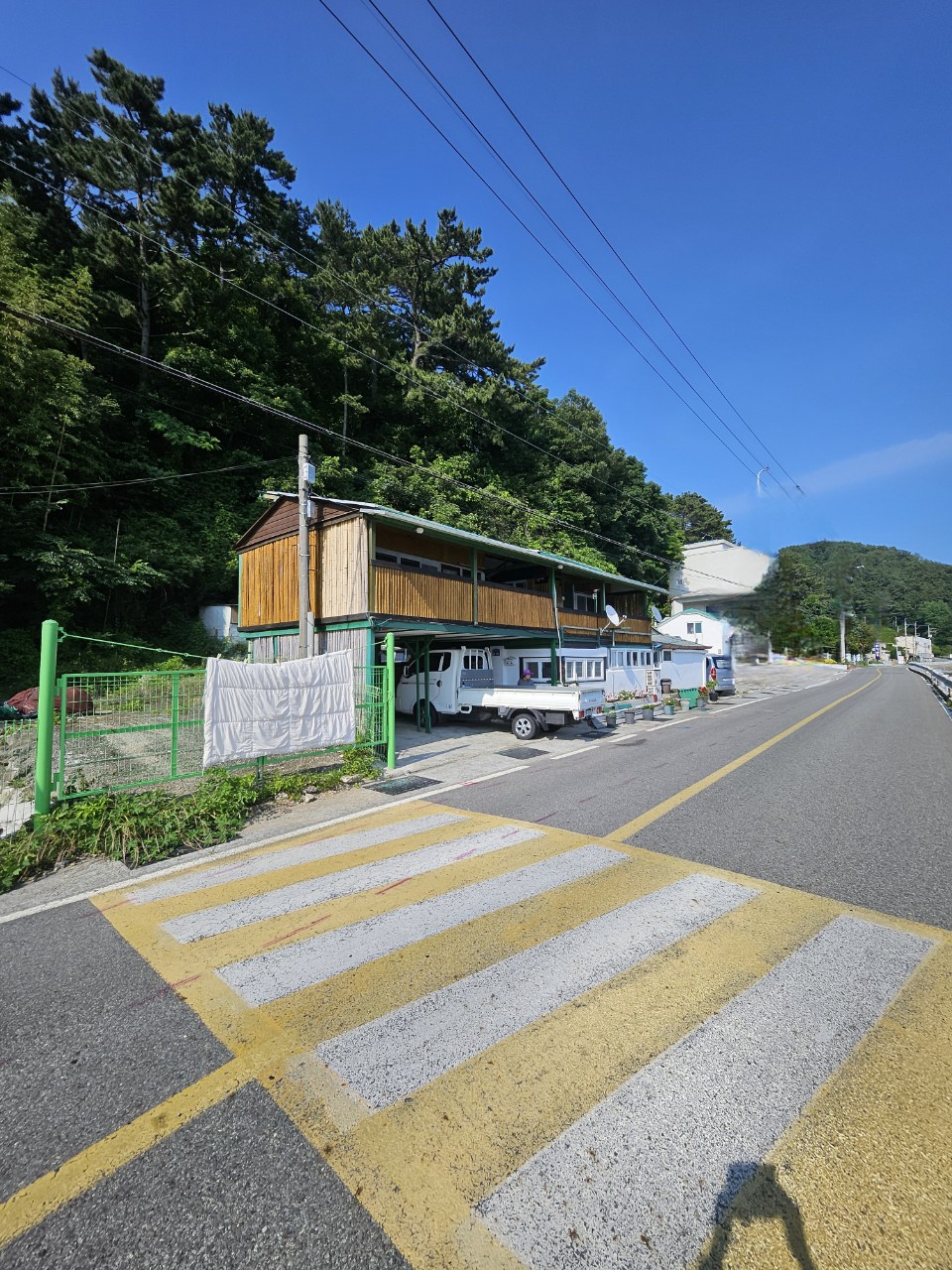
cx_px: 476
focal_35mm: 13
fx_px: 477
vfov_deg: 106.2
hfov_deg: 89.9
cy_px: 635
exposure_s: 1/2000
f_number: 2.2
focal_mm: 1.74
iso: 32
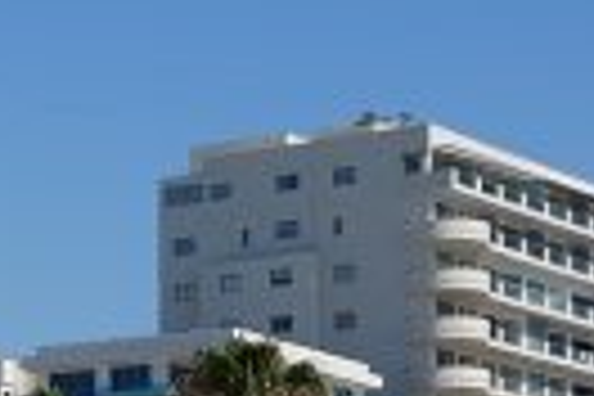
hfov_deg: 10.6
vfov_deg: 7.0
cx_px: -243
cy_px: 862
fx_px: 3102
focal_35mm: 188
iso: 100
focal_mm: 31
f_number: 8
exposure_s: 1/250
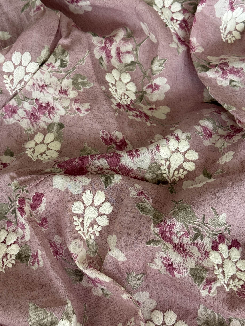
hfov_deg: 24.8
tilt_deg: -63.6
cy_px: 171
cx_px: 103
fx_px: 557
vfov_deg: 32.7
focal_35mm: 59
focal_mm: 6.76
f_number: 1.78
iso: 100
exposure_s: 1/69
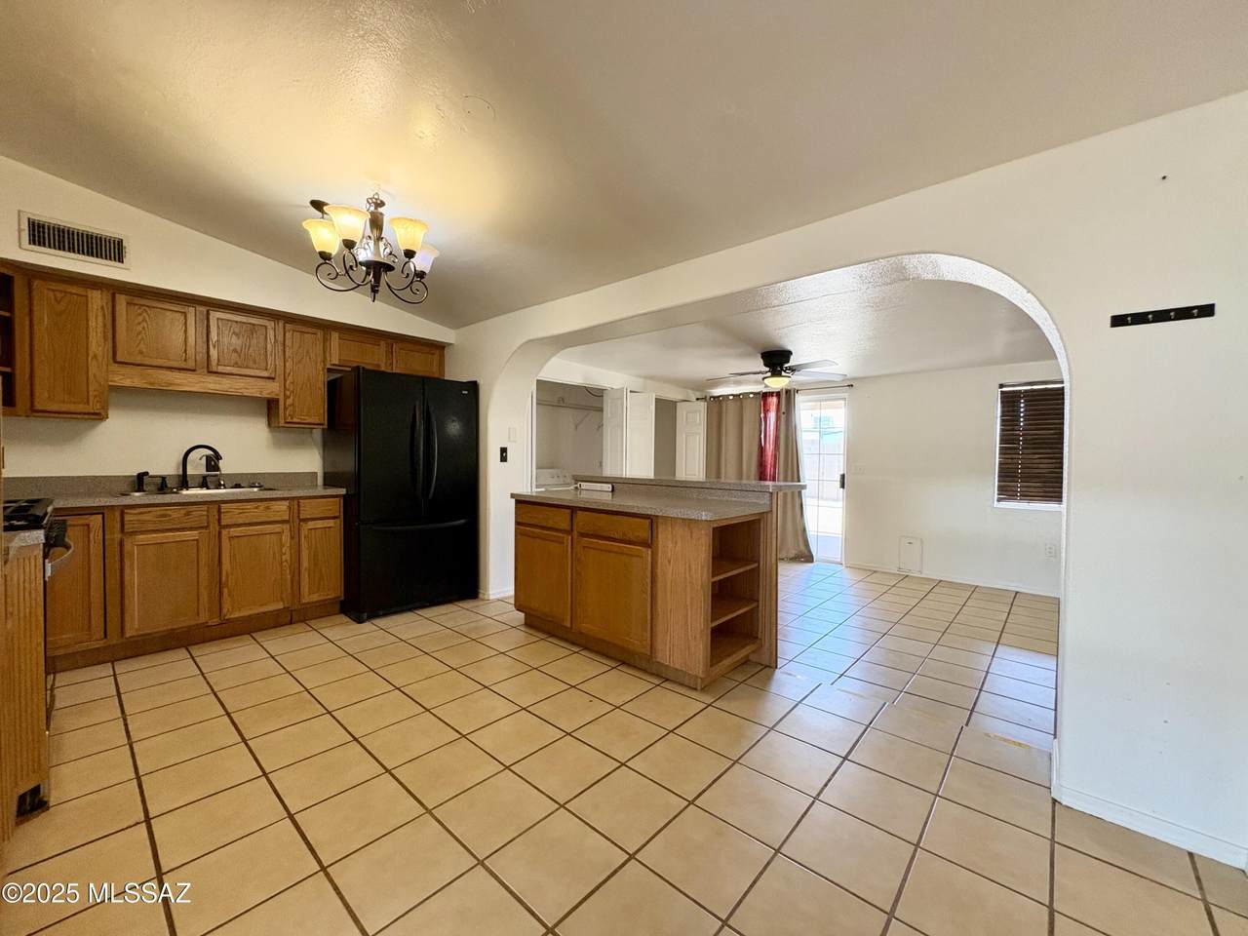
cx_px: 624
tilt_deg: -0.9
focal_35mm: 14
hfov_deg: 102.1
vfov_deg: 85.7
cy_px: 468
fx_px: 505
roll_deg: -0.1
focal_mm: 2.22
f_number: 2.2
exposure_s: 1/120
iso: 500
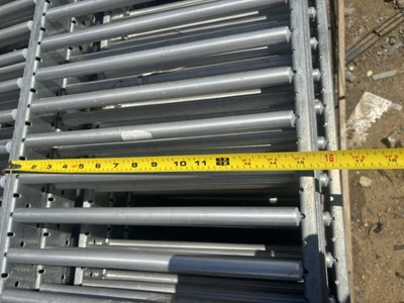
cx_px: 202
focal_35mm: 26
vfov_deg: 53.1
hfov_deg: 67.3
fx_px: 303
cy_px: 152
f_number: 1.6
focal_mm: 5.96
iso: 50
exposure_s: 1/5952
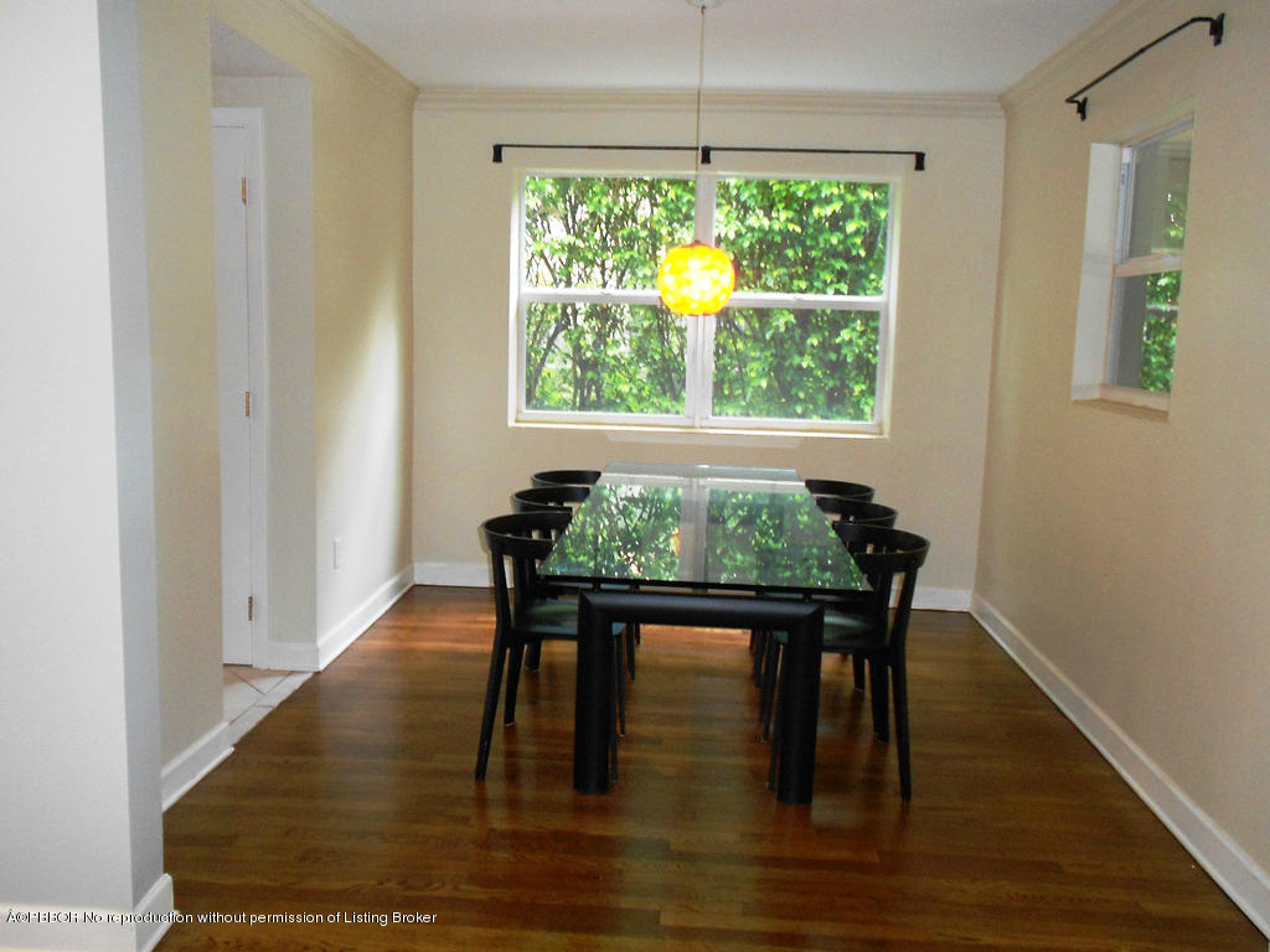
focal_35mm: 29
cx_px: 635
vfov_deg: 48.2
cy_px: 476
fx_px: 1064
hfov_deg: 61.7
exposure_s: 1/25
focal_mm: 5.1
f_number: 3.4
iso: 320
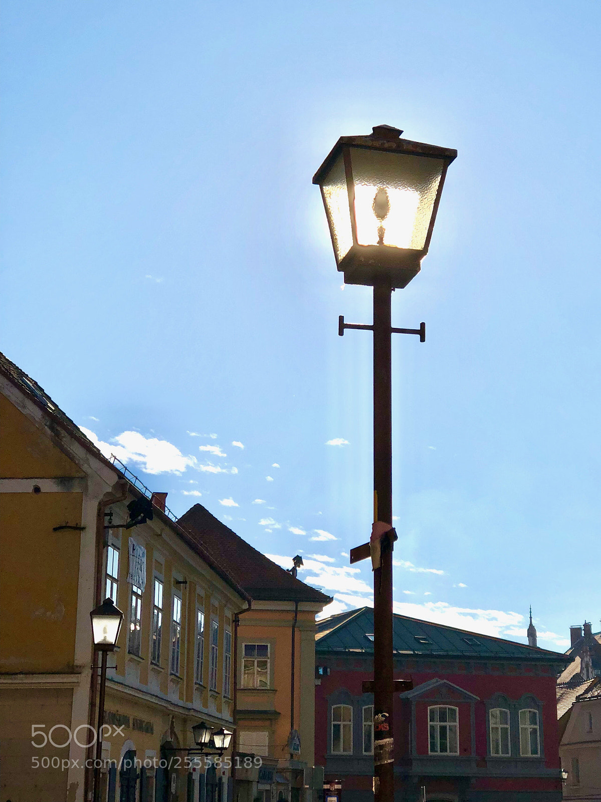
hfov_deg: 25.6
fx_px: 1320
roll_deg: +1.0
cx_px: 300
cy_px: 401
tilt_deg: +17.0
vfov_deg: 33.8
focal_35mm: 57
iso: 25
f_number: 2.8
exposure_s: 1/4808
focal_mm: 6.6
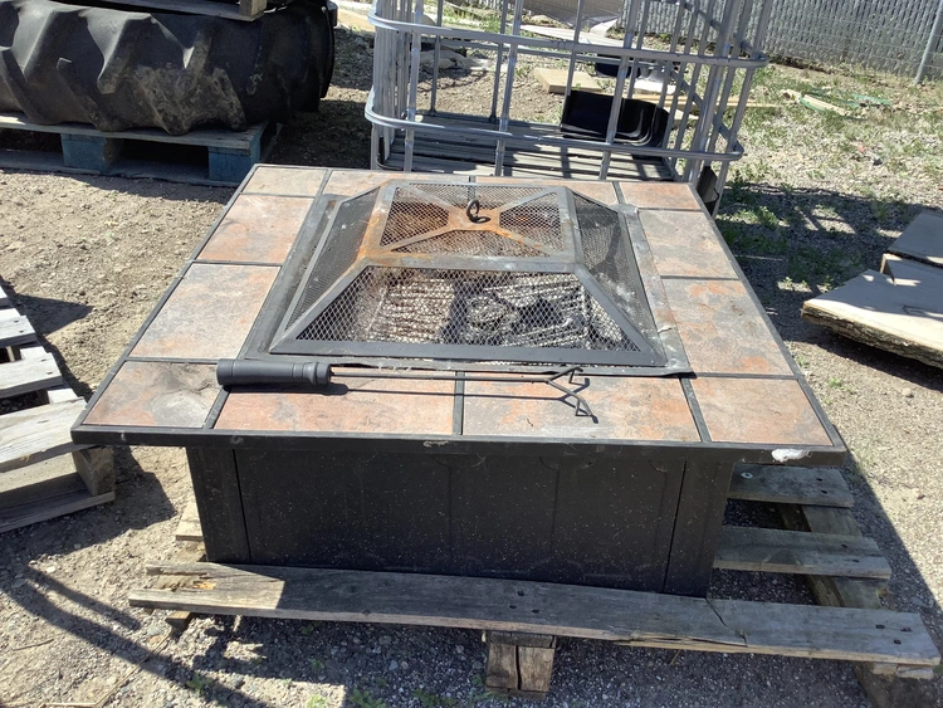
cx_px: 472
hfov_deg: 58.3
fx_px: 845
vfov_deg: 45.5
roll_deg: -5.7
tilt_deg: -28.8
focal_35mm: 31
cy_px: 354
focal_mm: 3.3
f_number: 2.4
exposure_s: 1/776
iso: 25
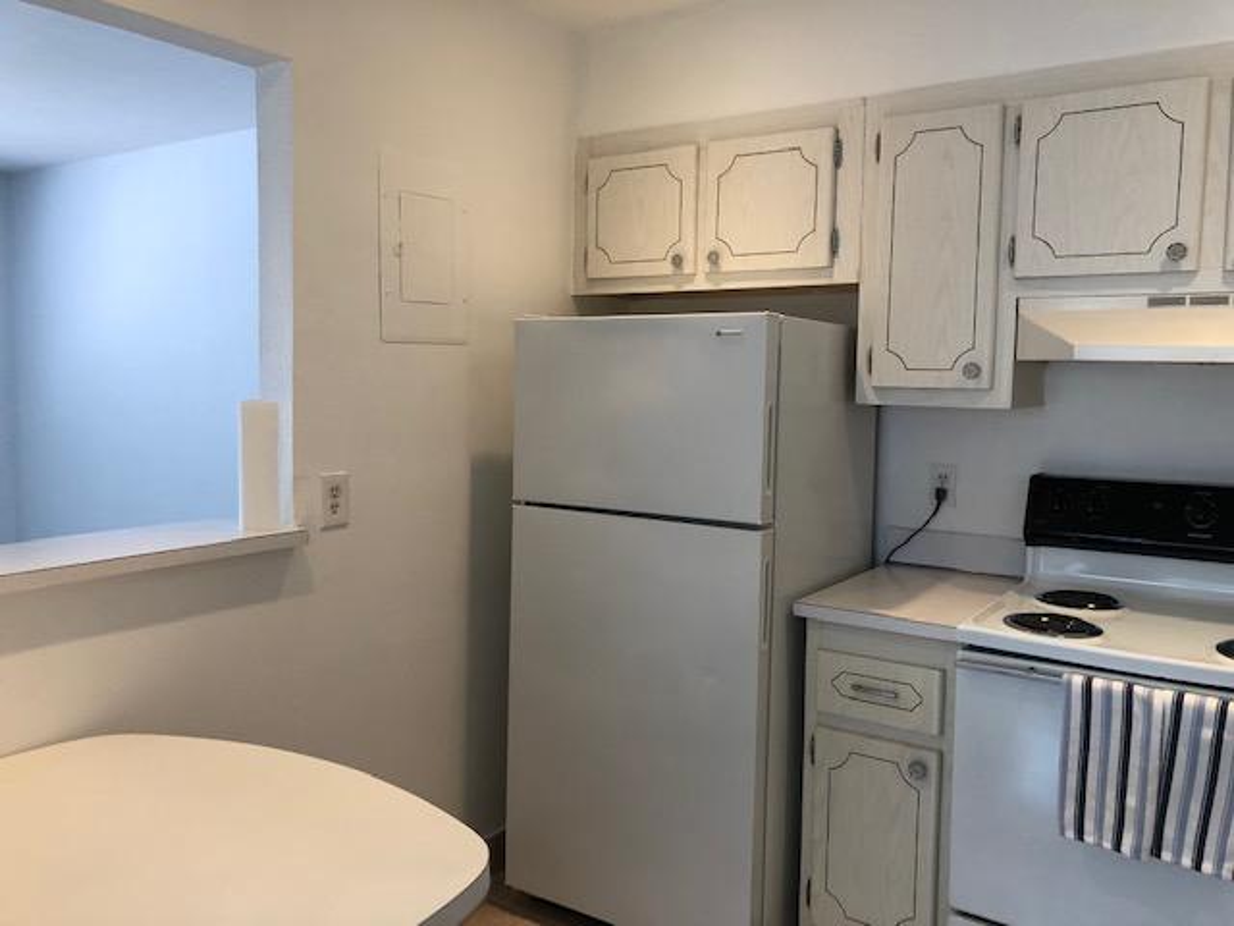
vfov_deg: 49.7
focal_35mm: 28
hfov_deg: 63.4
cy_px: 463
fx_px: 998
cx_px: 617
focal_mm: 3.99
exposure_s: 1/30
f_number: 1.8
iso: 32
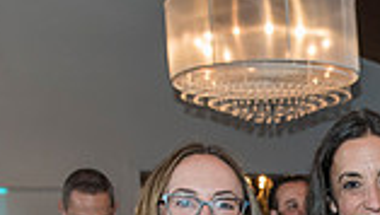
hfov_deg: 17.9
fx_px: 1131
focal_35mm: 112
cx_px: 489
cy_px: 366
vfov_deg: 10.3
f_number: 4
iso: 800
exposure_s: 1/125
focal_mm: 29
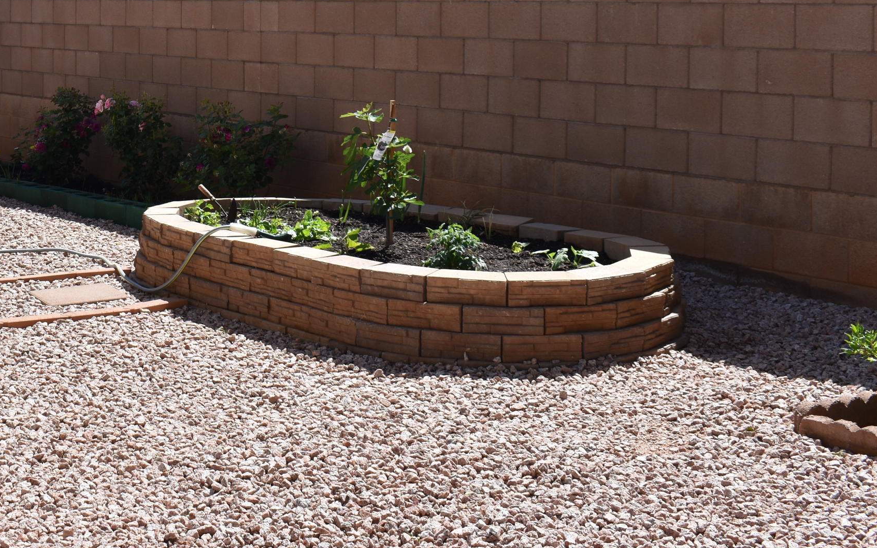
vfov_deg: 19.6
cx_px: 120
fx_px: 1554
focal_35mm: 65
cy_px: 47
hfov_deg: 30.4
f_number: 8
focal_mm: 24
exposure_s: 1/250
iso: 100
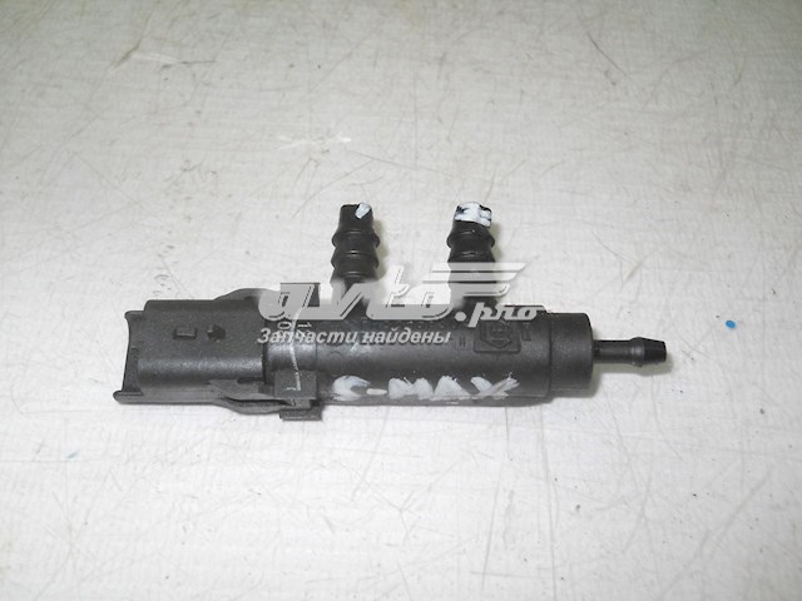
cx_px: 401
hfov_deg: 45.8
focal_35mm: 41
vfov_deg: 35.1
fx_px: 950
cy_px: 300
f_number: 5.5
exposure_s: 1/50
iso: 80
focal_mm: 6.72
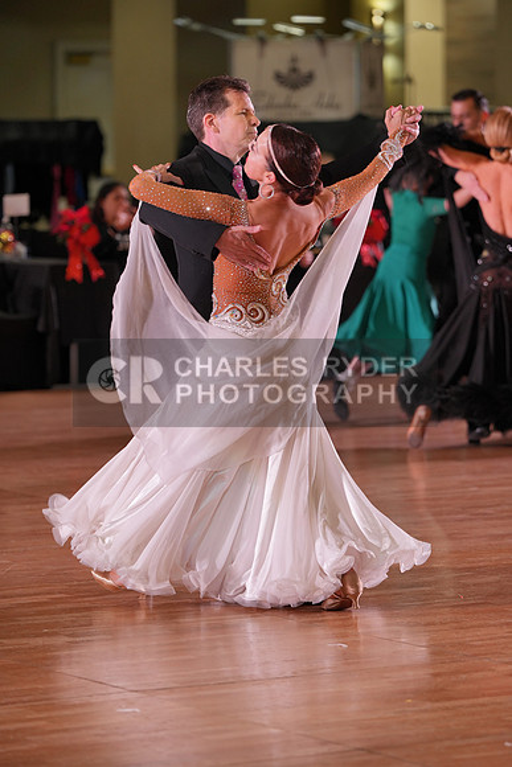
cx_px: 256
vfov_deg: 12.0
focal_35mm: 171
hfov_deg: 8.0
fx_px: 3646
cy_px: 384
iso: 800
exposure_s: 1/200
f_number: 4
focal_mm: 171
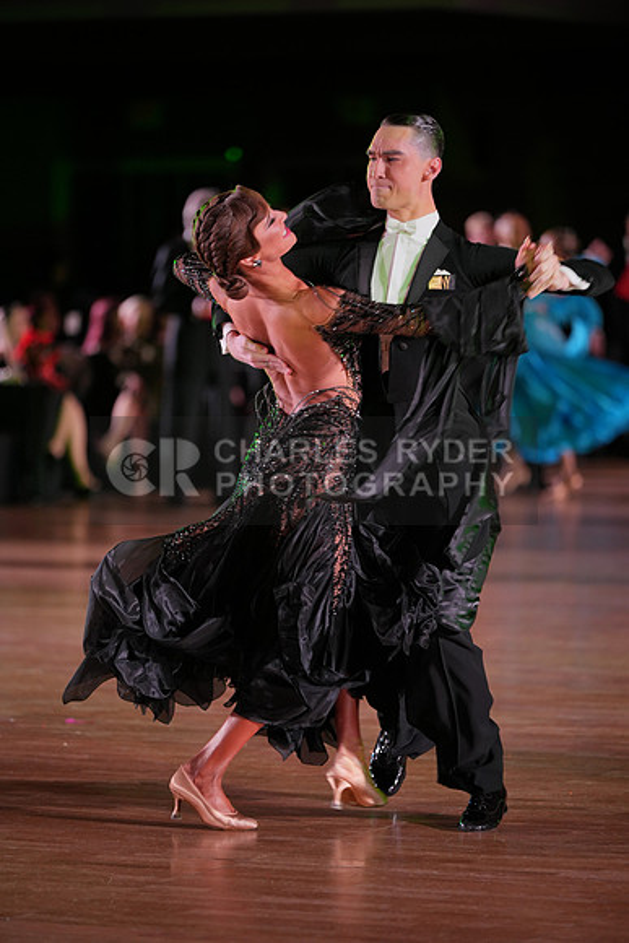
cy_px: 472
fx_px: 4583
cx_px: 314
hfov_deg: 7.9
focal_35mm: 175
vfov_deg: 11.7
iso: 800
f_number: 2.8
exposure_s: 1/400
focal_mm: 175
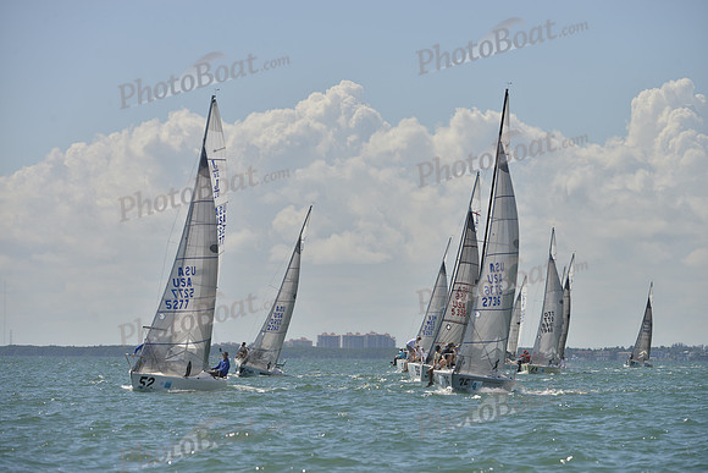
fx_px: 4327
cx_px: 354
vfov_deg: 6.2
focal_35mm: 220
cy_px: 236
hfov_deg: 9.4
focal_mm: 220
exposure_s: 1/1250
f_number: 7.1
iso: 200
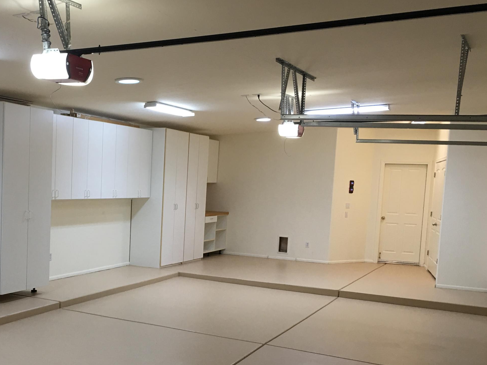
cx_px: 134
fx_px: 633
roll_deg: -2.1
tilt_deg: -5.3
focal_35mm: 45
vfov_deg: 31.9
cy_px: 250
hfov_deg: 41.1
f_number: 2.2
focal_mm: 4.15
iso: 25
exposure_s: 1/15
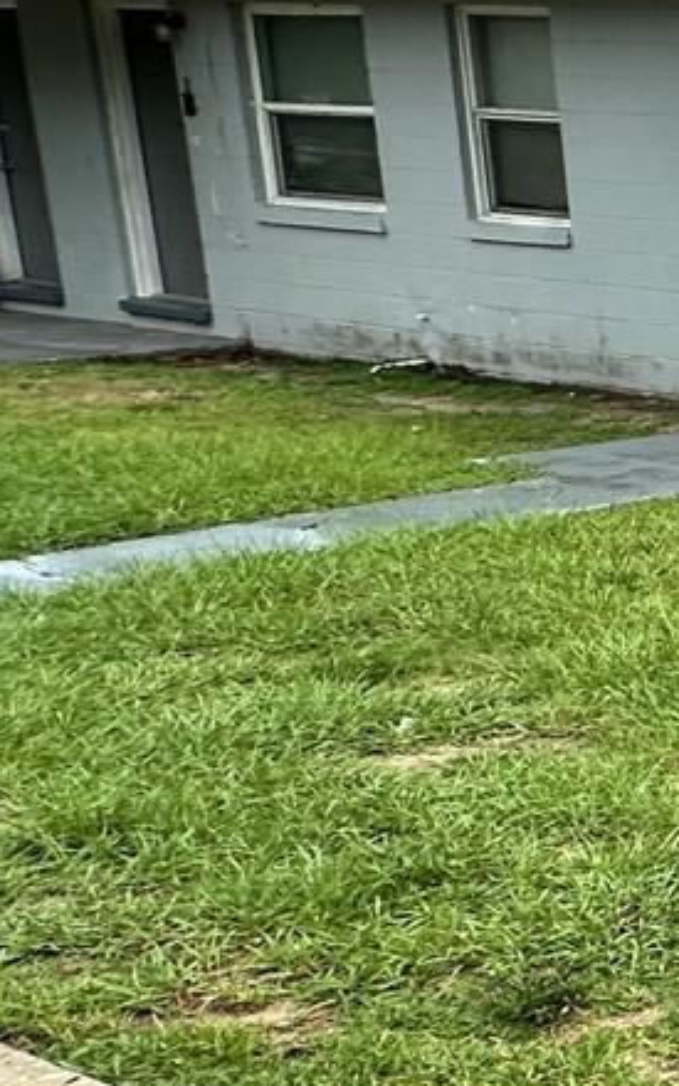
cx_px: 1795
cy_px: 511
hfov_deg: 13.4
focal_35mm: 54
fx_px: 1599
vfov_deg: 37.5
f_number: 2.2
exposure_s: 1/972
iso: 40
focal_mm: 2.22
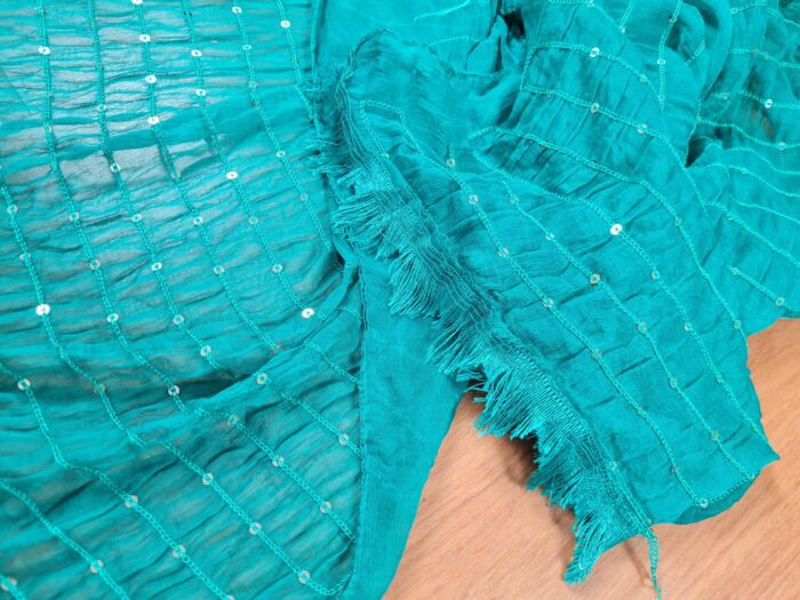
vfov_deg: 53.1
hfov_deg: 67.3
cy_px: 300
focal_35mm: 26
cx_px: 400
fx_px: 601
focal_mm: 5.4
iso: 250
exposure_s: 1/60
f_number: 1.8
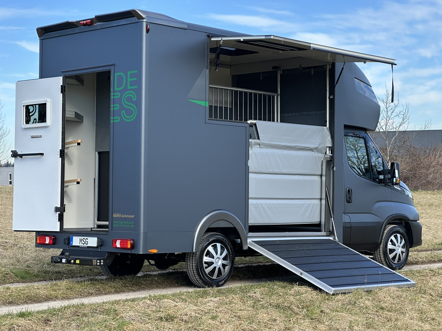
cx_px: 221
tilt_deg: +0.8
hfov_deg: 25.3
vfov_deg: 19.1
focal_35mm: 77
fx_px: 983
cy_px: 166
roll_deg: +2.2
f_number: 2.8
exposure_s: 1/232
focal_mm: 9
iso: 32
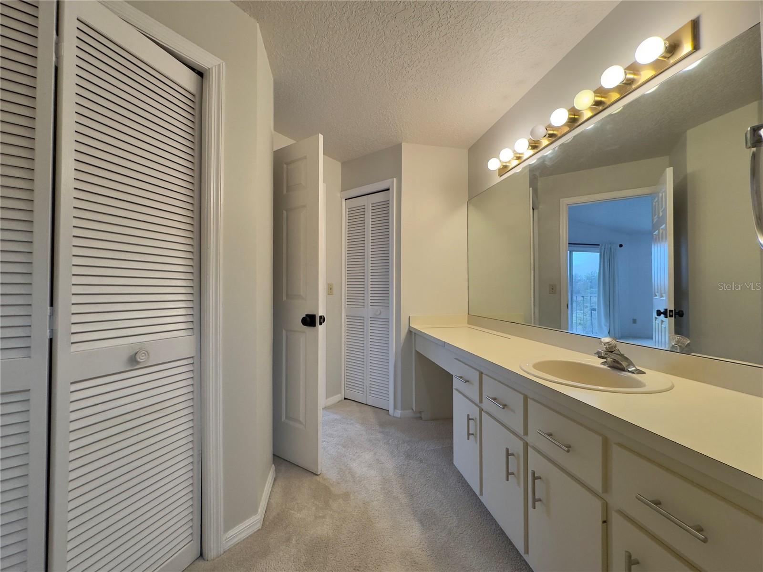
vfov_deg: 85.7
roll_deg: +0.2
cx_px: 382
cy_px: 286
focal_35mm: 14
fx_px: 309
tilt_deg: +0.0
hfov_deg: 102.1
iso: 200
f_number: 2.2
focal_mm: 2.22
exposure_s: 1/120
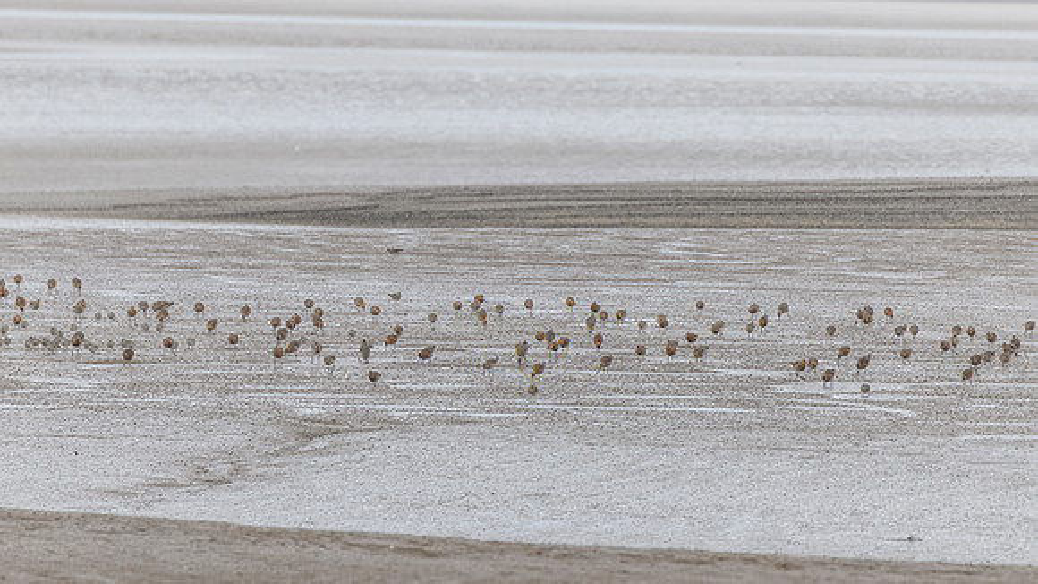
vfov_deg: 2.1
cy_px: 235
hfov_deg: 3.8
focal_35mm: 569
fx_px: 15653
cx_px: 553
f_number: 6.3
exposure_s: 1/1600
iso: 500
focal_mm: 400
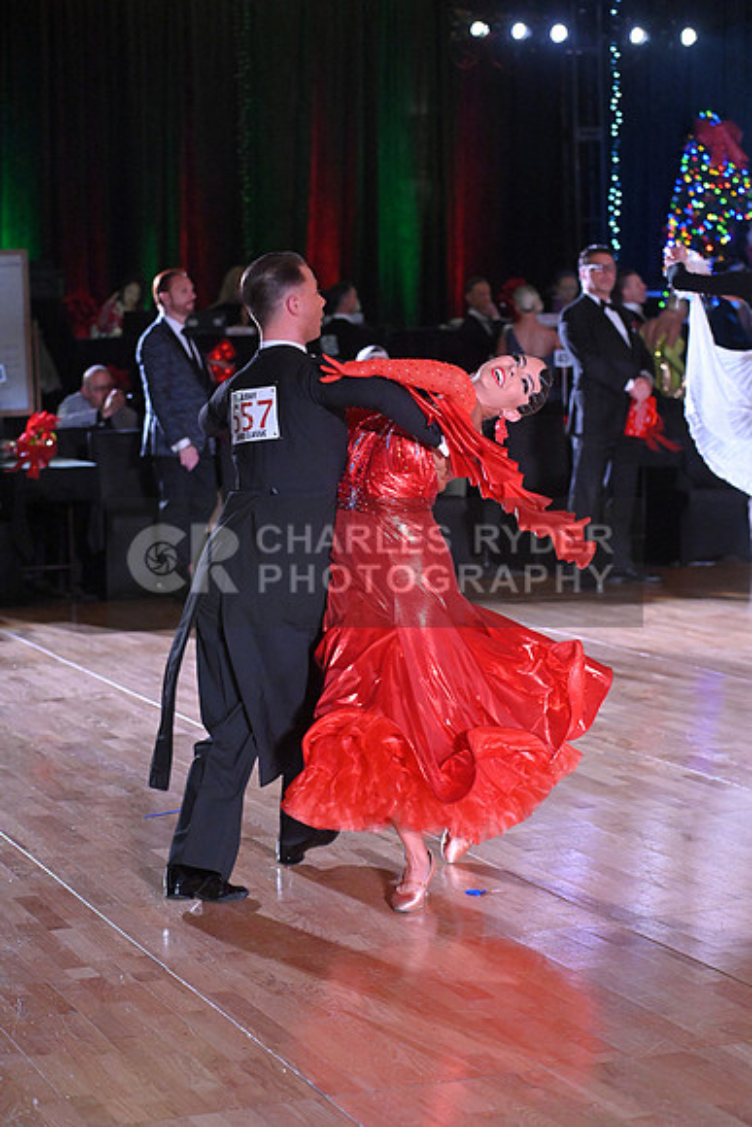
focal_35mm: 85
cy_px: 564
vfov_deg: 23.9
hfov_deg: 16.1
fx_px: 2662
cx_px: 376
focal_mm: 85
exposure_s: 1/400
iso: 5000
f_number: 4
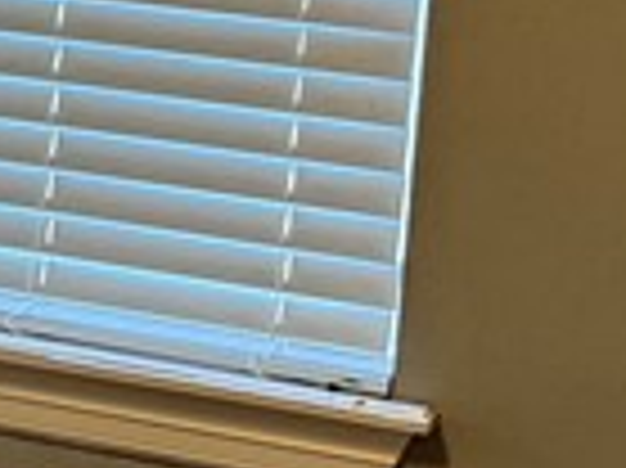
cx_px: -676
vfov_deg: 8.3
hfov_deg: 10.2
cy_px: 40
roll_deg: -1.0
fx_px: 3198
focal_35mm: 177
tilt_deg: -11.2
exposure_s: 1/120
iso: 200
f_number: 1.78
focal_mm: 6.76
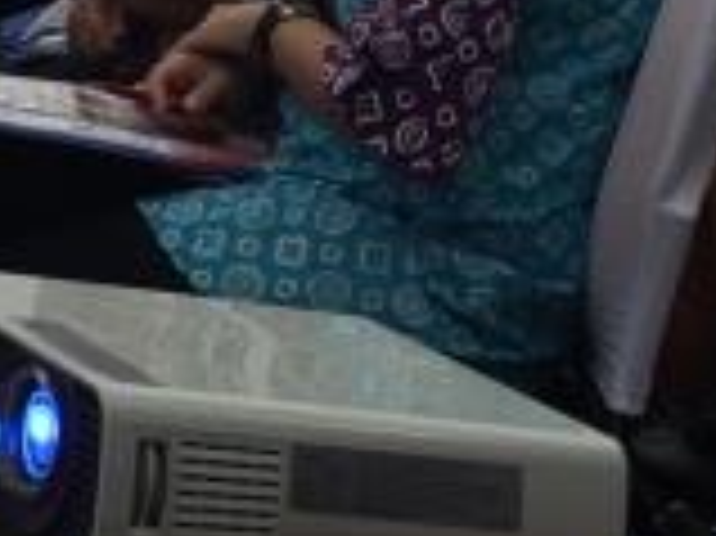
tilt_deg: +0.9
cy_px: -626
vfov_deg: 7.5
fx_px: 3865
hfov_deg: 10.2
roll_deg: -0.2
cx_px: -441
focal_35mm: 187
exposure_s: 1/30
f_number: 2.2
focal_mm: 4.15
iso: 32
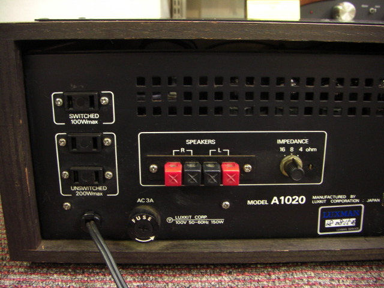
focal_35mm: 38
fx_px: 422
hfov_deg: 49.0
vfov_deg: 37.7
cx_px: 192
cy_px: 144
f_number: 3.4
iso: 200
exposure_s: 1/8
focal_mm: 6.3
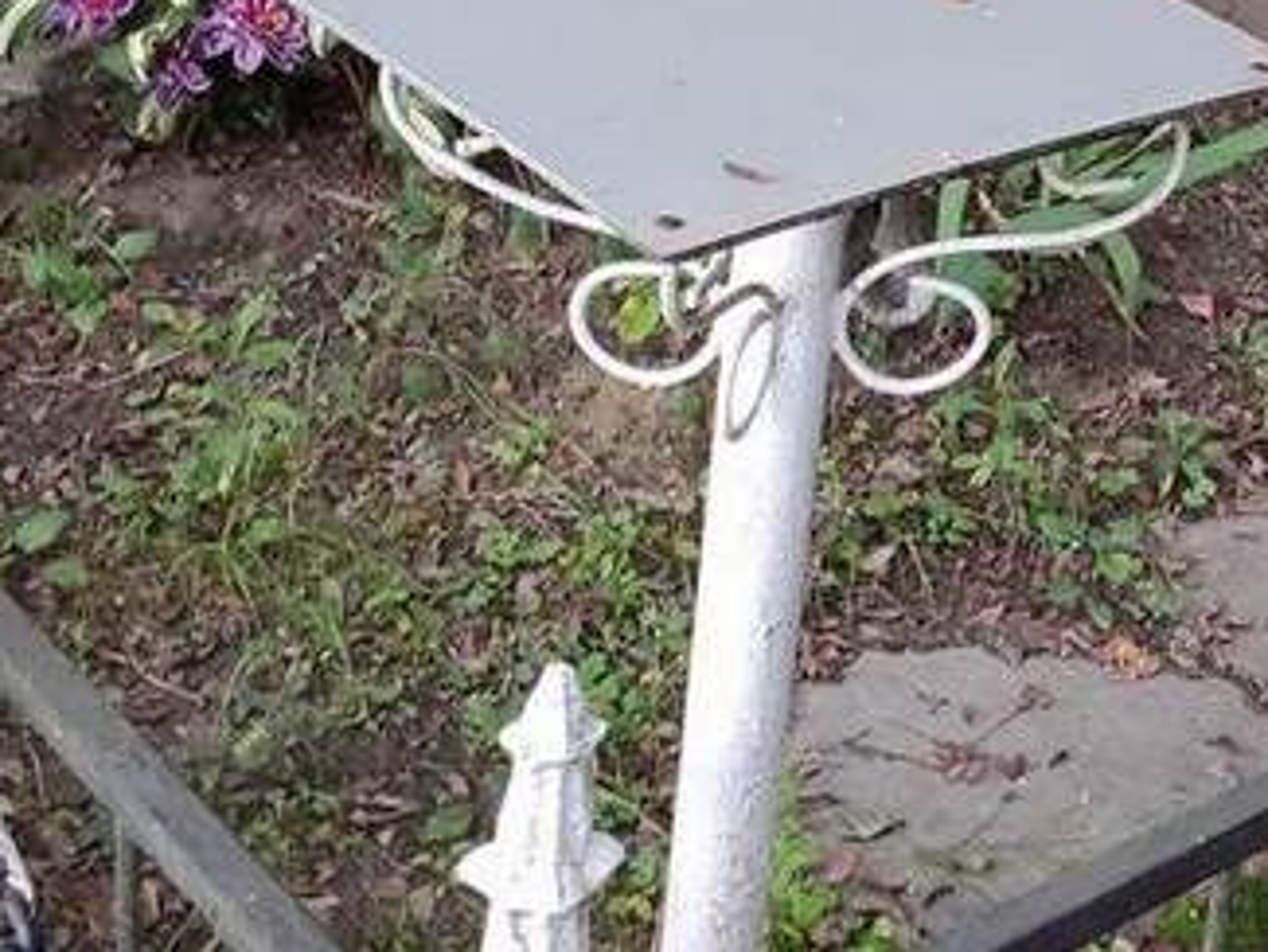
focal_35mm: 82
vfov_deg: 17.6
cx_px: 1217
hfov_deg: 23.0
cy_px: 23
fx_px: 3005
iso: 301
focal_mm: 4.77
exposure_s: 1/40
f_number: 1.75
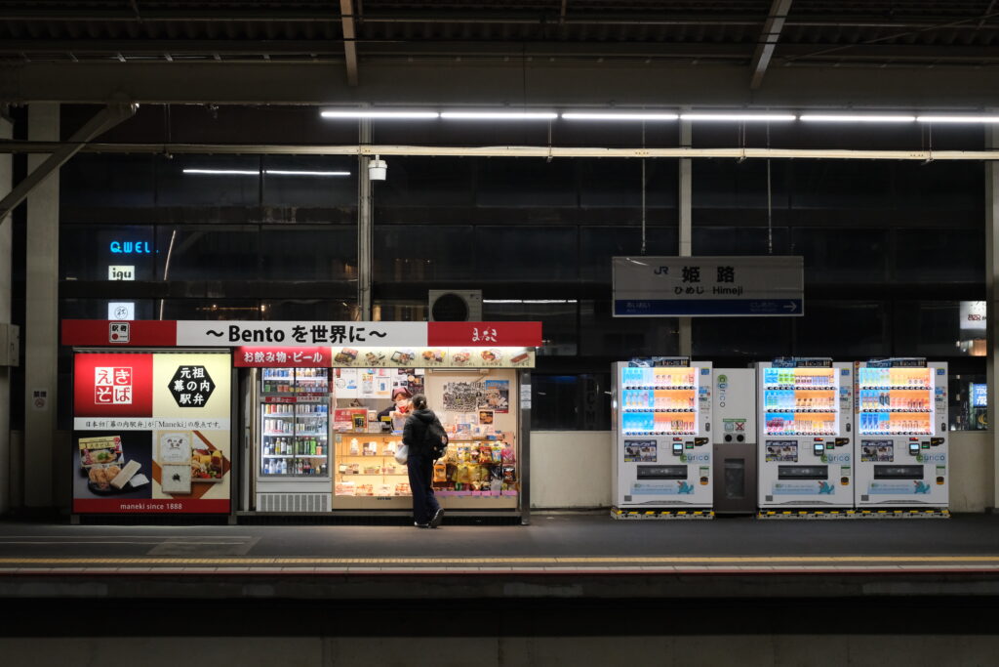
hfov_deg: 27.0
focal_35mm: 75
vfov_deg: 18.2
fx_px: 2081
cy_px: 334
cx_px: 500
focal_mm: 50
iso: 2500
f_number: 4.8
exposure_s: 1/150
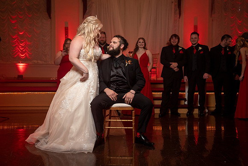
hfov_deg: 47.8
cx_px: 123
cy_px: 83
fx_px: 280
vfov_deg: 33.0
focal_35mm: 41
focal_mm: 40
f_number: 4
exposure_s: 1/200
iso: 2000
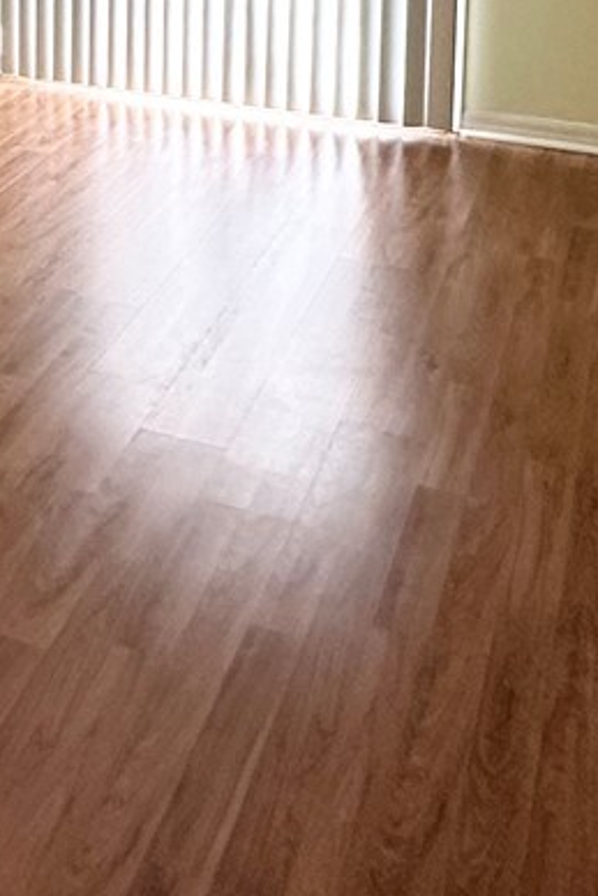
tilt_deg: -6.7
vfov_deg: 29.0
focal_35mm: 60
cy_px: -176
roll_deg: +0.1
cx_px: -60
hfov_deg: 21.5
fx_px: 1494
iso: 200
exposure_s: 1/120
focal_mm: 2.22
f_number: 2.2
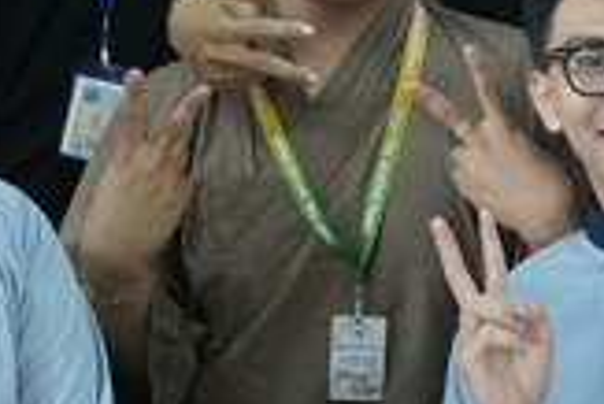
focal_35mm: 227
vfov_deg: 6.0
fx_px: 3812
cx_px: 117
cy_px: -93
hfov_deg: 9.0
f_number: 2.8
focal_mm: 38
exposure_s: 1/200
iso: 5000
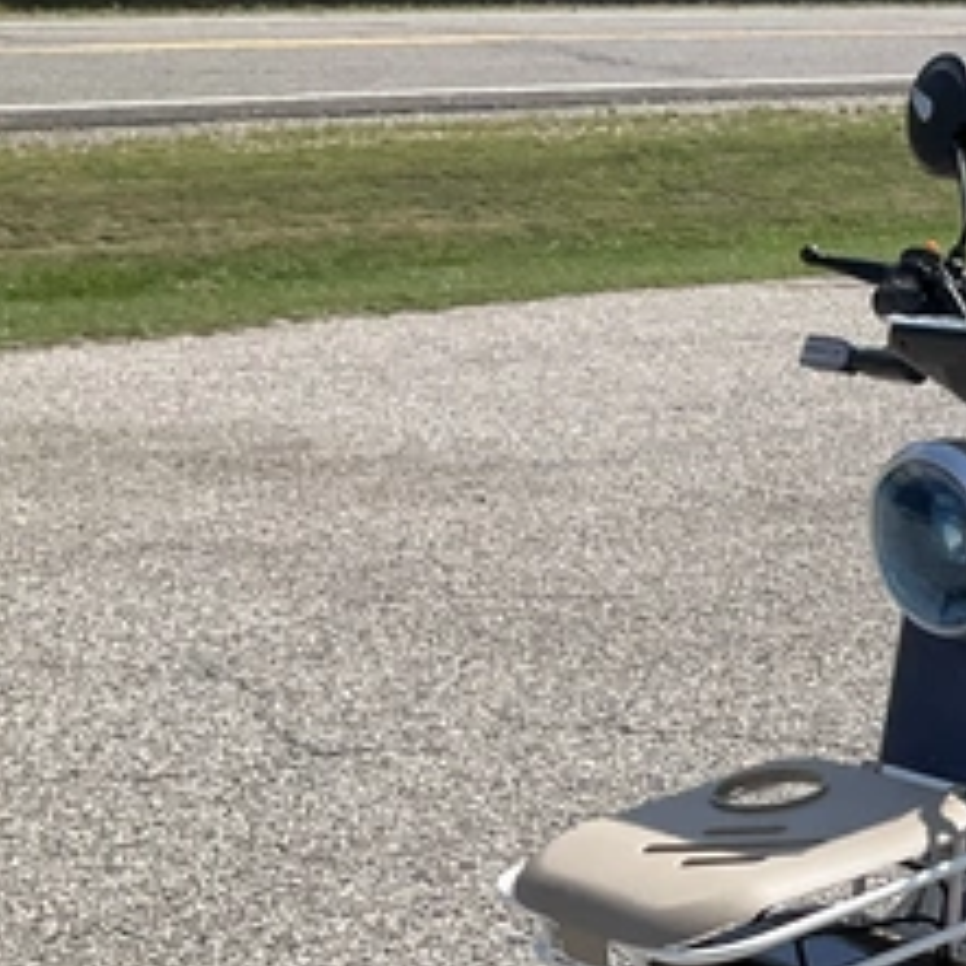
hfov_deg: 17.6
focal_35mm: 87
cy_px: 868
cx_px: 1508
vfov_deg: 19.6
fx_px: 2747
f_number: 1.8
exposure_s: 1/1848
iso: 25
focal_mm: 3
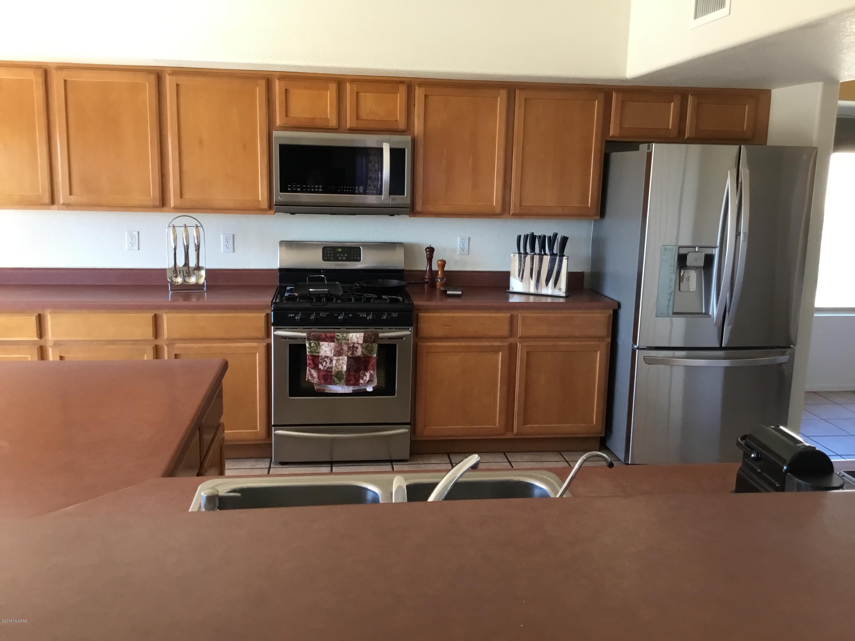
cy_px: 320
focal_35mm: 31
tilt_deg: -11.8
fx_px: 766
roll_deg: -0.4
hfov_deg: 58.4
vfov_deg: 45.4
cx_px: 428
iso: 40
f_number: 2.4
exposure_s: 1/30
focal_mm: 3.3
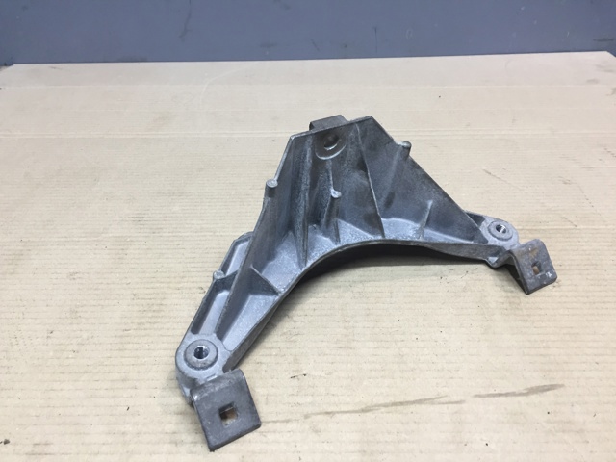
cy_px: 231
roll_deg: +0.7
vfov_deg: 48.2
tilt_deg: -33.5
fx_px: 516
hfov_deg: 61.7
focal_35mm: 29
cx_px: 308
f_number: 2.2
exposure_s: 1/33
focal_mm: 4.15
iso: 50
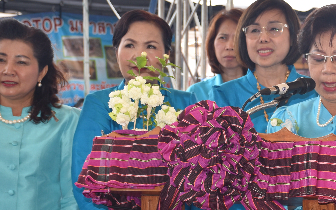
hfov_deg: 15.4
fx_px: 1227
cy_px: 113
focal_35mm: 134
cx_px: 322
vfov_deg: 9.8
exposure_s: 1/125
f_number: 5.6
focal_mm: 38
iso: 110
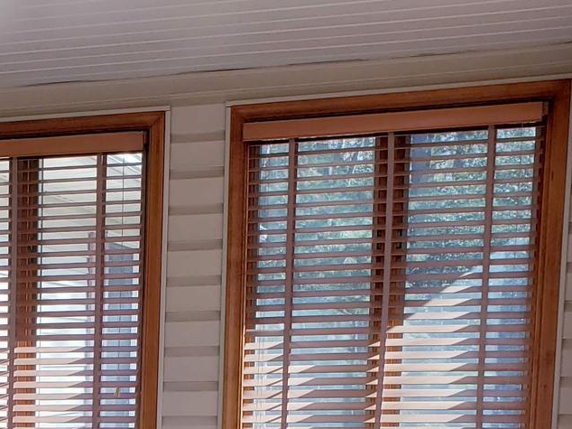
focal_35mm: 84
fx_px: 1388
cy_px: 578
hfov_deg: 21.8
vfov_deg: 16.5
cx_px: -88
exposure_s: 1/169
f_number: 2.4
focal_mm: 4.3
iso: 50
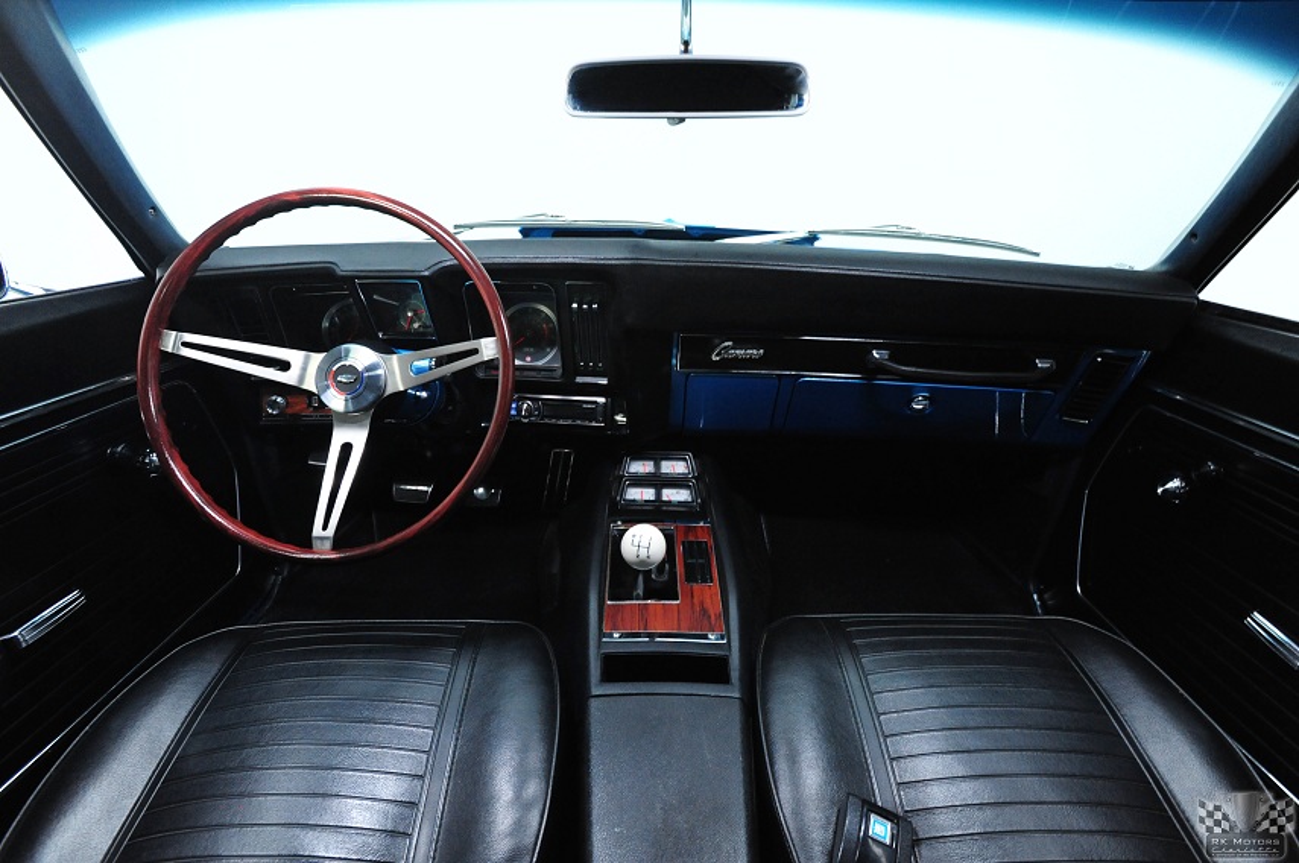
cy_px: 432
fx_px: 613
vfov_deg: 70.3
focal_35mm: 17
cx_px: 650
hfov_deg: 93.3
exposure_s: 1/10
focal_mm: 17
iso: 4000
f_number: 8
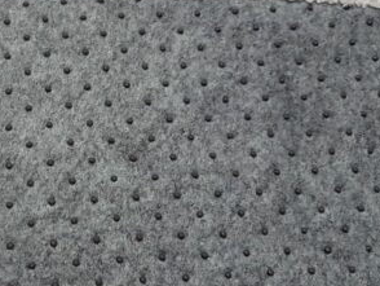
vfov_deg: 27.5
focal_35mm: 53
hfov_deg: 34.0
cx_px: 31
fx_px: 582
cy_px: 111
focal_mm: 4.2
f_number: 1.7
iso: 160
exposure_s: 1/25
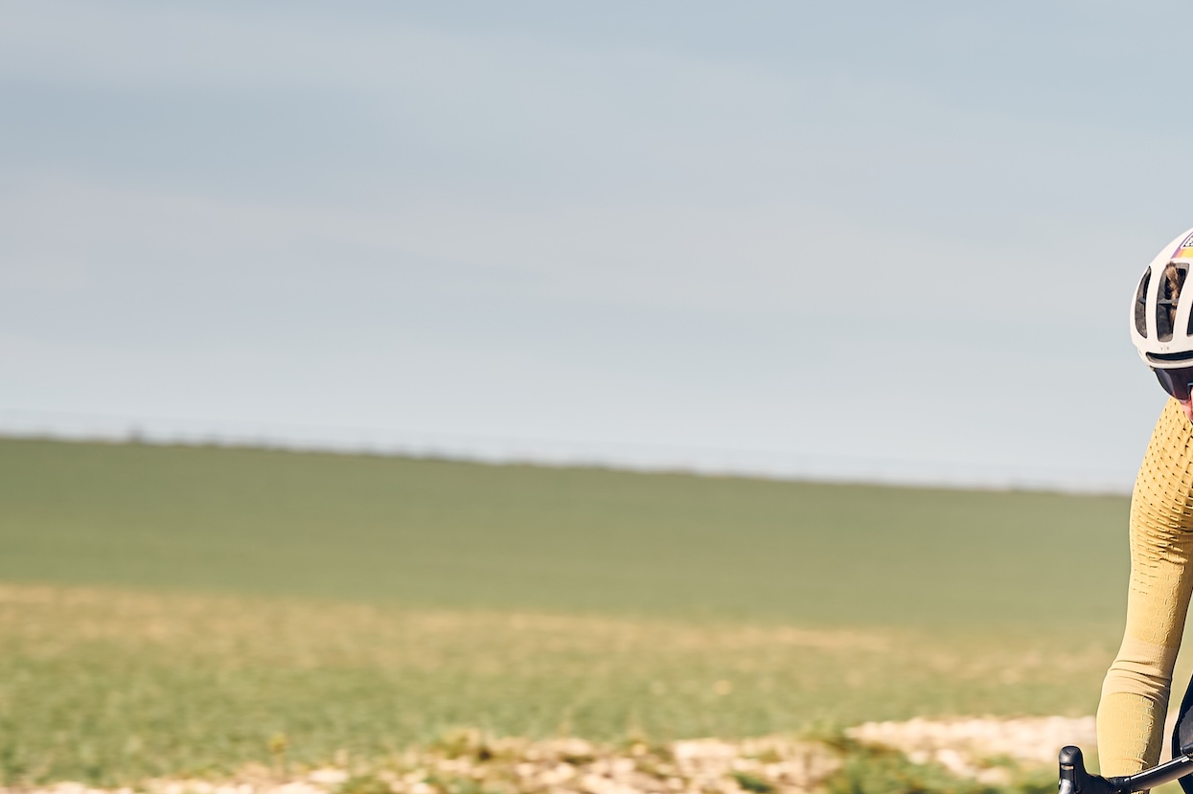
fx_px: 8579
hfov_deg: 7.9
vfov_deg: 5.3
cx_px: 1115
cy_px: 629
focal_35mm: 259
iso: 100
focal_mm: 125
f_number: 5
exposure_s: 1/500
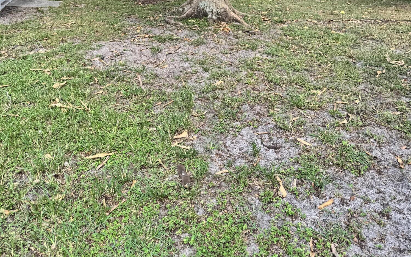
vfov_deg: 33.9
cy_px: -1
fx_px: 381
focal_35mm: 34
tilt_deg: -8.4
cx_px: 206
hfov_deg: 56.7
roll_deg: -0.1
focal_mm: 6.76
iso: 80
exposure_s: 1/633
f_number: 1.78
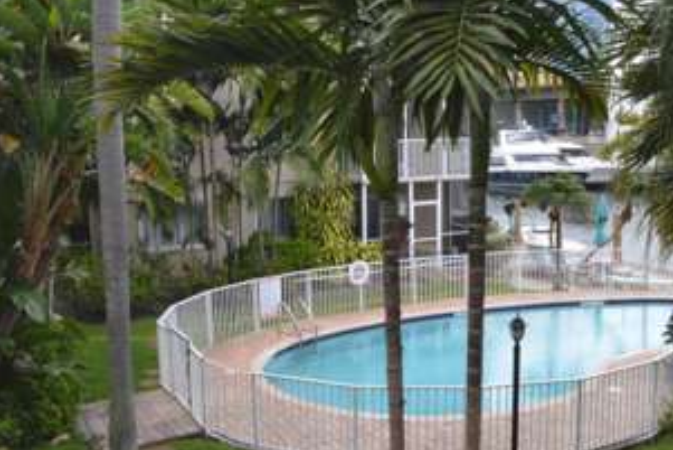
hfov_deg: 45.3
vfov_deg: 31.1
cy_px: 275
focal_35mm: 43
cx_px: 371
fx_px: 804
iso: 250
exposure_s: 1/125
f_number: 5.6
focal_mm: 18
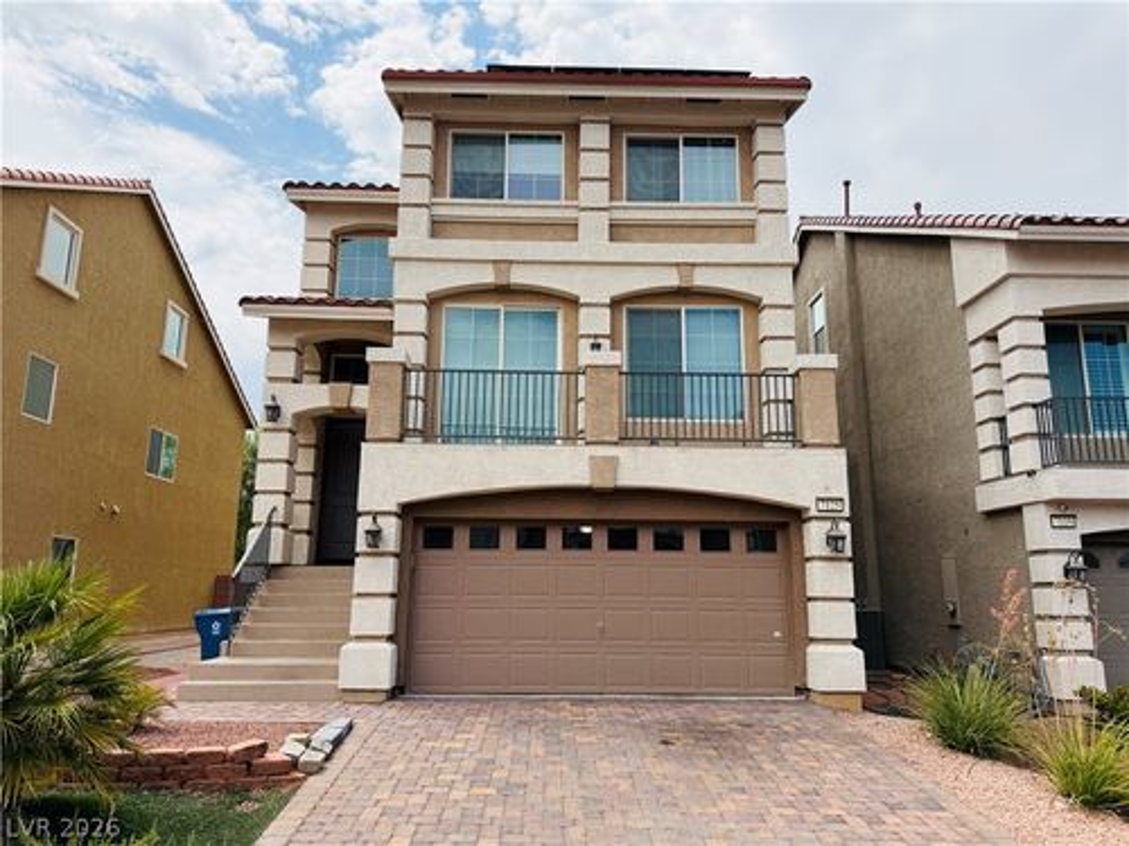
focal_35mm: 24
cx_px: 564
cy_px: 423
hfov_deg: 71.6
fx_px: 783
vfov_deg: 56.8
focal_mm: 6.76
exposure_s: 1/7353
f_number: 1.78
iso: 125
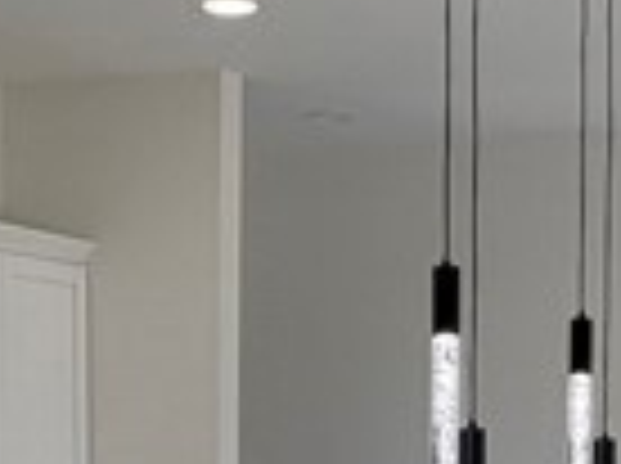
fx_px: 1862
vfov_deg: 13.7
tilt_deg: -2.9
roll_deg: -0.1
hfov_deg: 18.9
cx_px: 432
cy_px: 577
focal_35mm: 104
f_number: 2.2
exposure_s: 1/184
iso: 40
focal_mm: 2.22
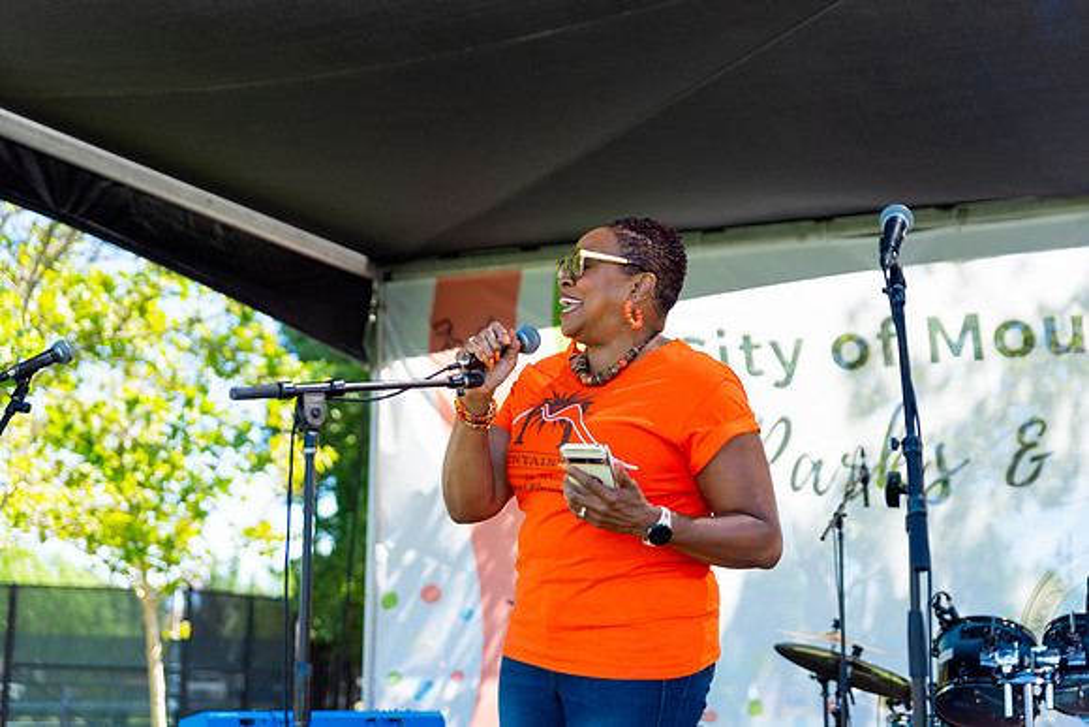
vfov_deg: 21.9
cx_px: 544
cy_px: 364
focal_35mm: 62
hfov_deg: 32.4
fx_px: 1876
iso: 160
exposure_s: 1/2500
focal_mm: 62
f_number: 2.8
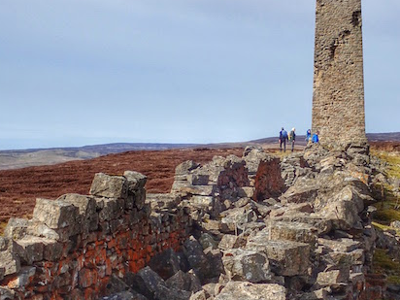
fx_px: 1167
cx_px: 211
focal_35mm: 101
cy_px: 152
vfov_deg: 14.6
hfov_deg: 19.4
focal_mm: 11.78
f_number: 5
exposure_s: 1/500
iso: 100
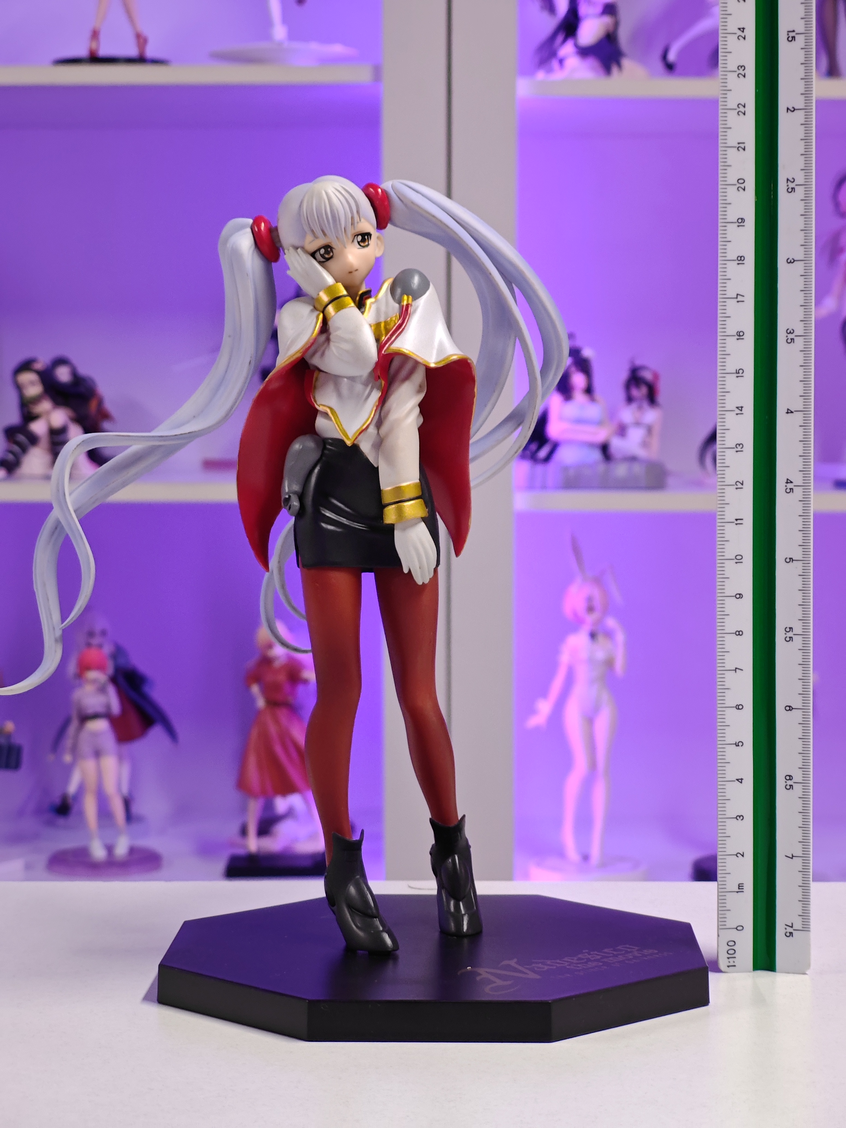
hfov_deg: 18.4
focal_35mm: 80
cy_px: 564
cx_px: 423
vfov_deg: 24.4
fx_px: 2607
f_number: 2.4
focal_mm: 7.48
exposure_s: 1/16.8
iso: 400
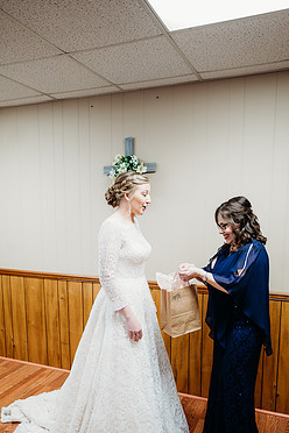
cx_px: 147
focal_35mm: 29
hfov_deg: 45.0
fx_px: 349
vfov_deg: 63.2
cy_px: 257
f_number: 1.8
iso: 400
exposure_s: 1/125
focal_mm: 24
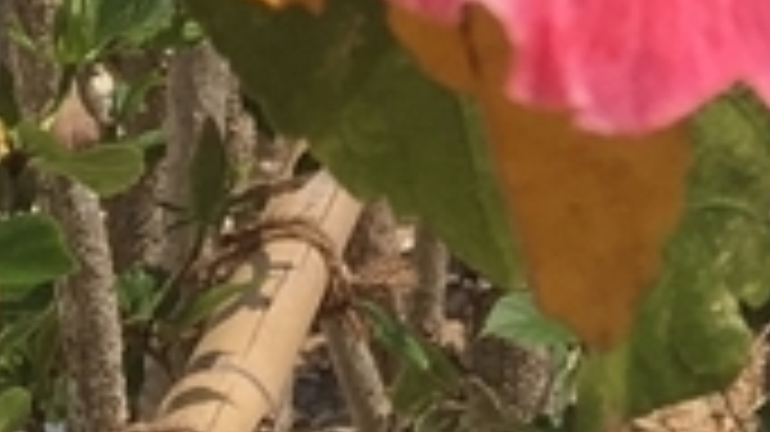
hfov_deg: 9.2
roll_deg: +1.1
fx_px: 4531
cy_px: -1161
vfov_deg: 5.0
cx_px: 1504
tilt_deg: -0.6
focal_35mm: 222
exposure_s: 1/1923
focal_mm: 4.15
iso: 25
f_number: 2.2
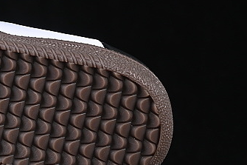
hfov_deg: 8.4
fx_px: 1659
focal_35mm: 242
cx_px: -93
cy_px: 24
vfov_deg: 5.7
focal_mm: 50
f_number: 6.3
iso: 160
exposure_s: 1/60
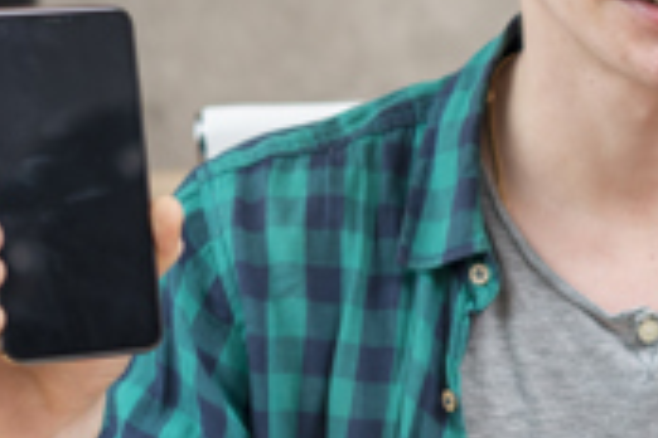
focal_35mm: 198
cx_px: 1048
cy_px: 306
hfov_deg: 10.0
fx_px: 3619
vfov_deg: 6.9
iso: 400
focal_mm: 50
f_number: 2.8
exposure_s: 1/160
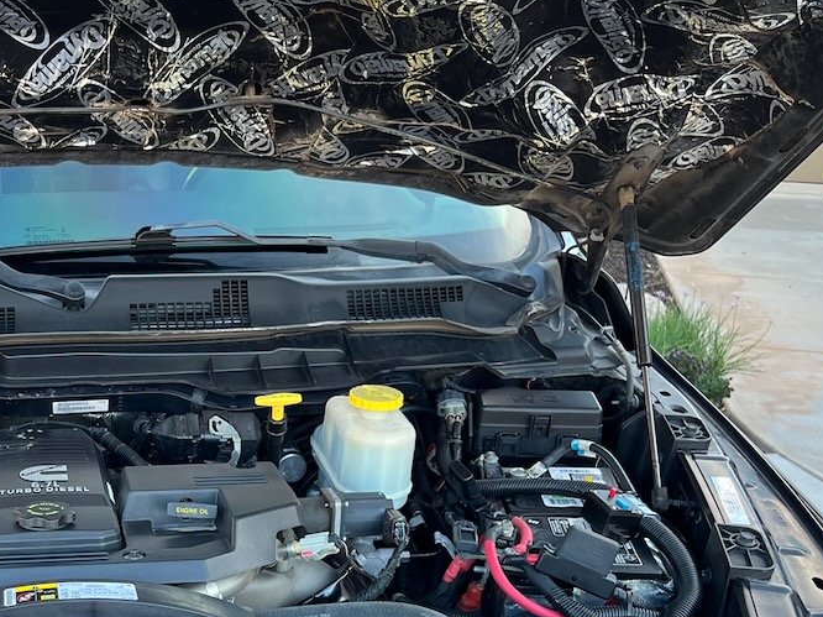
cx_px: 89
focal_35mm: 50
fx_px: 1188
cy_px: 549
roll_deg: -1.0
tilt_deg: -31.6
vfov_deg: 28.1
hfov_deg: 36.0
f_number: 1.6
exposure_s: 1/121
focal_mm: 5.1
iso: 80
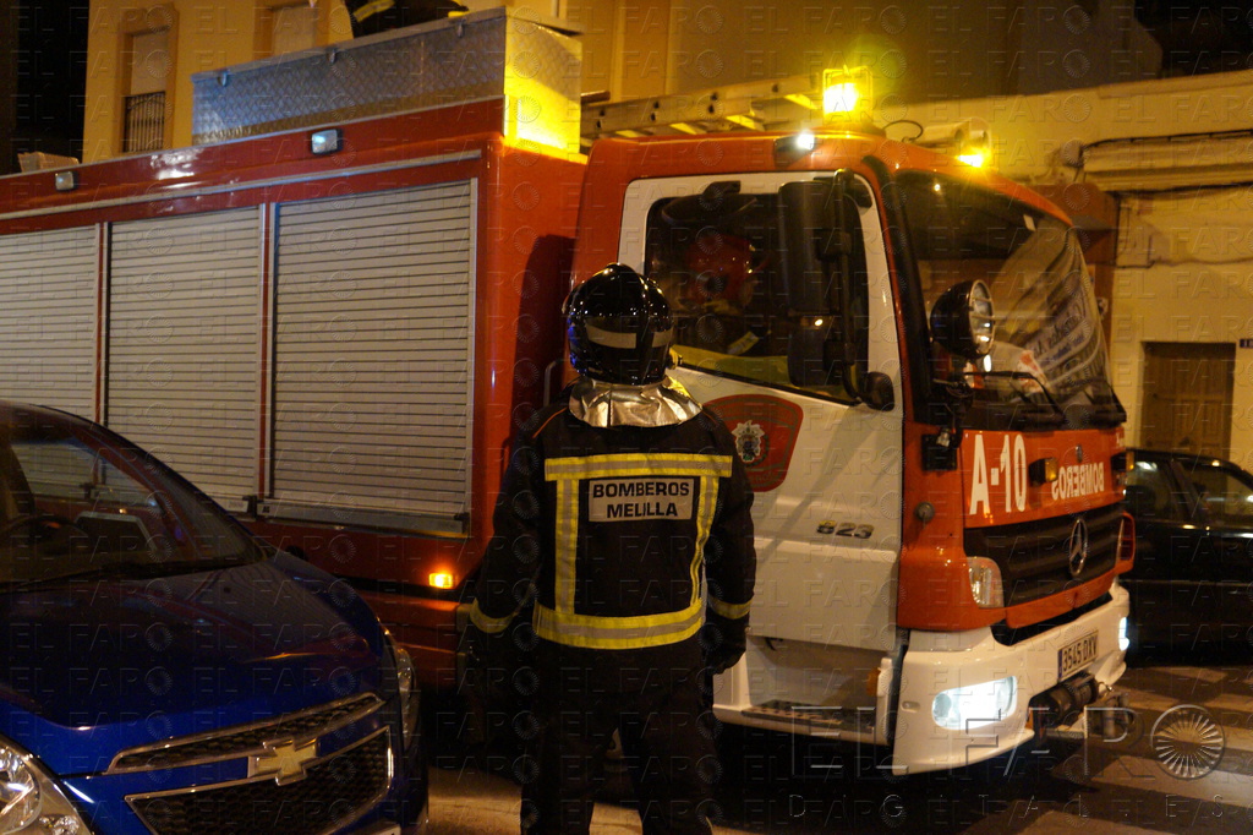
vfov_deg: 36.8
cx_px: 626
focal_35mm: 36
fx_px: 1253
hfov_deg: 53.1
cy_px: 418
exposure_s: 1/60
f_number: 4
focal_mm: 24
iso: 3200
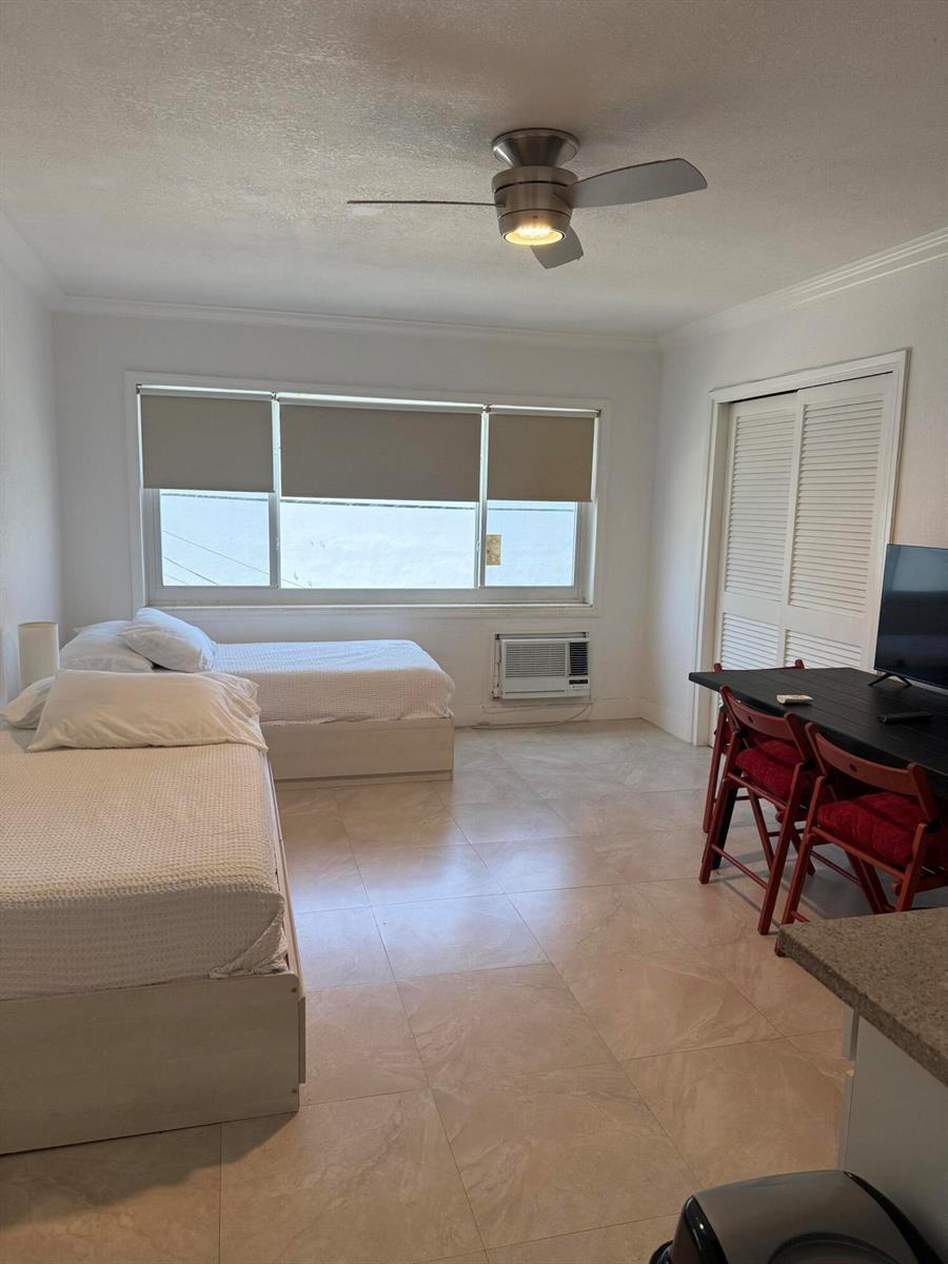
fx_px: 876
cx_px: 474
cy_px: 632
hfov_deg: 56.8
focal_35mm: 24
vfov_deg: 71.6
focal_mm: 6.76
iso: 160
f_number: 1.78
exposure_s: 1/197
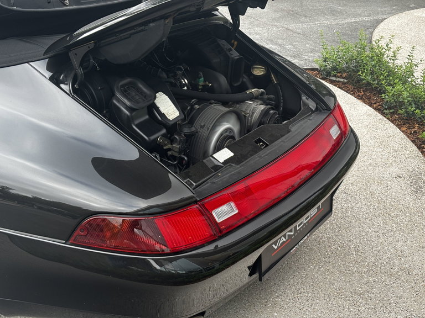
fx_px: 638
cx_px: 212
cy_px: 159
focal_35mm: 52
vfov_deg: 28.0
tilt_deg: -27.1
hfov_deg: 36.8
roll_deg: -5.8
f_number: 1.6
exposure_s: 1/108
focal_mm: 5.96
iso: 50
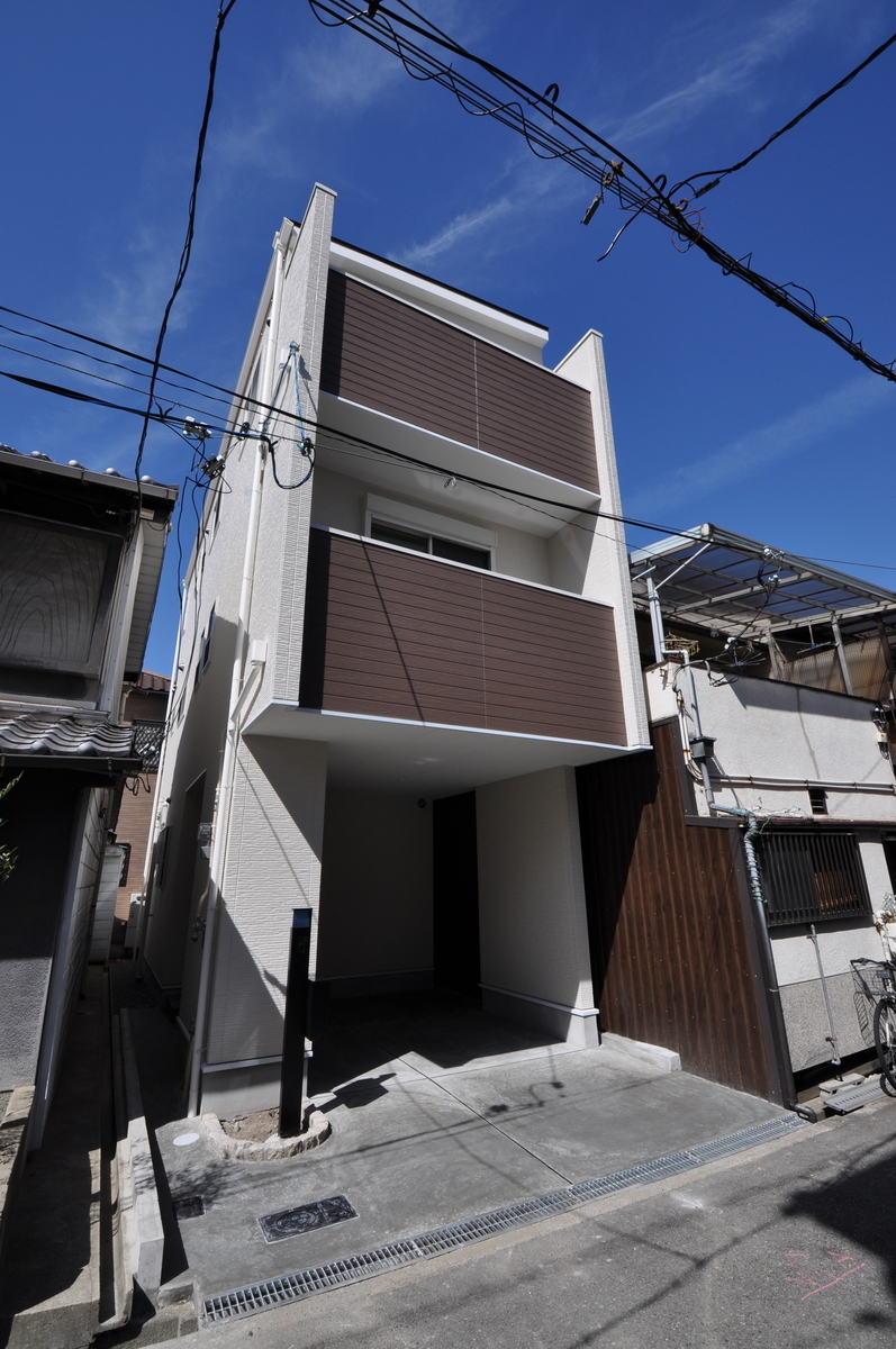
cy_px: 674
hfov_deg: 77.2
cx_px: 448
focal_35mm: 15
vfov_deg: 100.5
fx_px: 561
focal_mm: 10
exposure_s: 1/350
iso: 200
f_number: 9.5
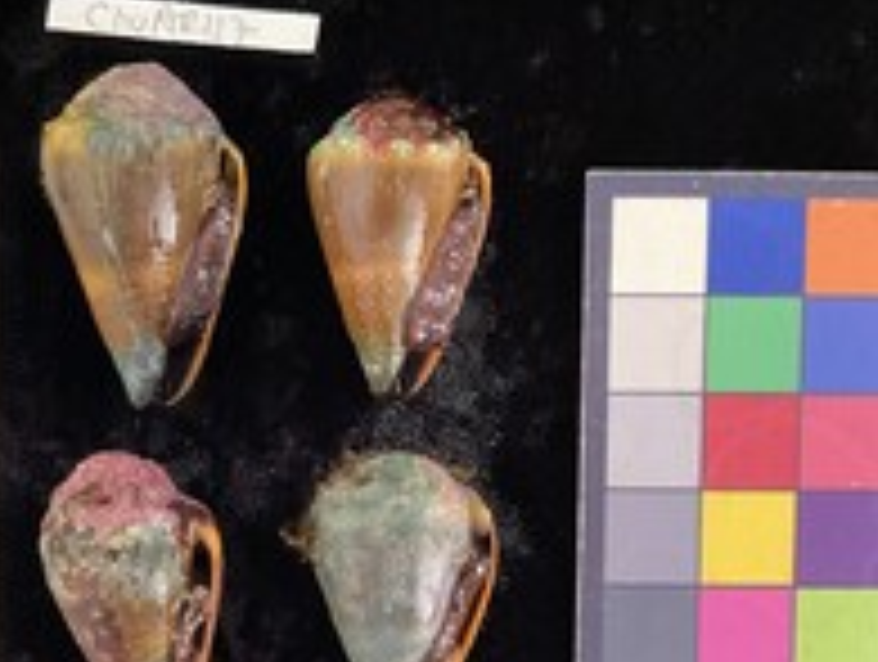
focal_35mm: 52
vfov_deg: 27.5
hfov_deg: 36.7
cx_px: 378
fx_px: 1321
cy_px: 543
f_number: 1.8
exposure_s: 1/60
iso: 125
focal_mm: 3
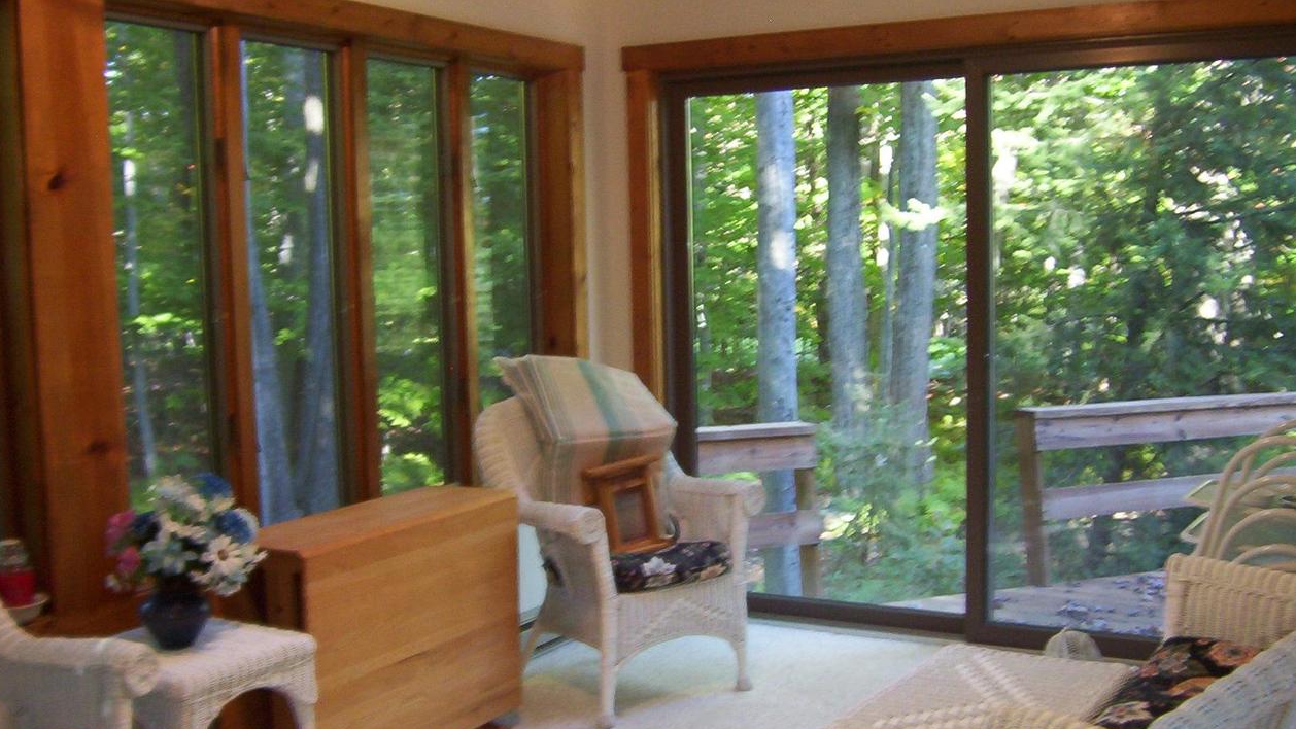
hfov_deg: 50.5
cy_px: 397
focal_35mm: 40
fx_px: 1375
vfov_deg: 29.7
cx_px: 651
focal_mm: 5.54
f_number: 2.76
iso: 140
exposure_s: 1/30
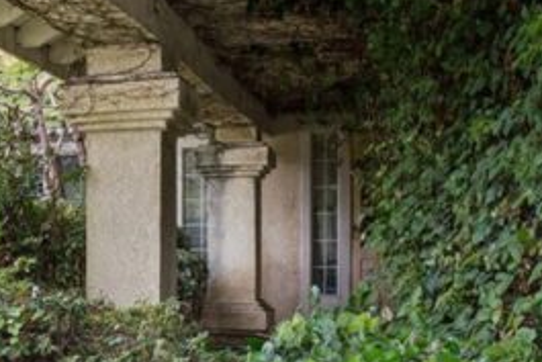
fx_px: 882
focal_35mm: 59
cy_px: 239
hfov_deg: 30.0
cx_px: -80
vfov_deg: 23.1
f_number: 22
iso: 100
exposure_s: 1/1.67
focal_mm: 20.2
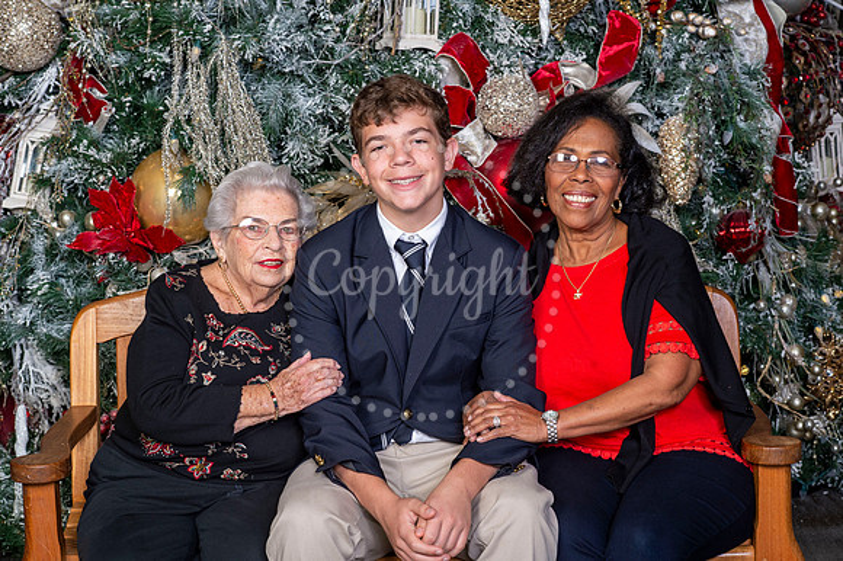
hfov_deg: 23.9
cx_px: 422
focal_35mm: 85
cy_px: 280
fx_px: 1989
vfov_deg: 16.1
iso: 400
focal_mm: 85
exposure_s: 1/125
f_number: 8
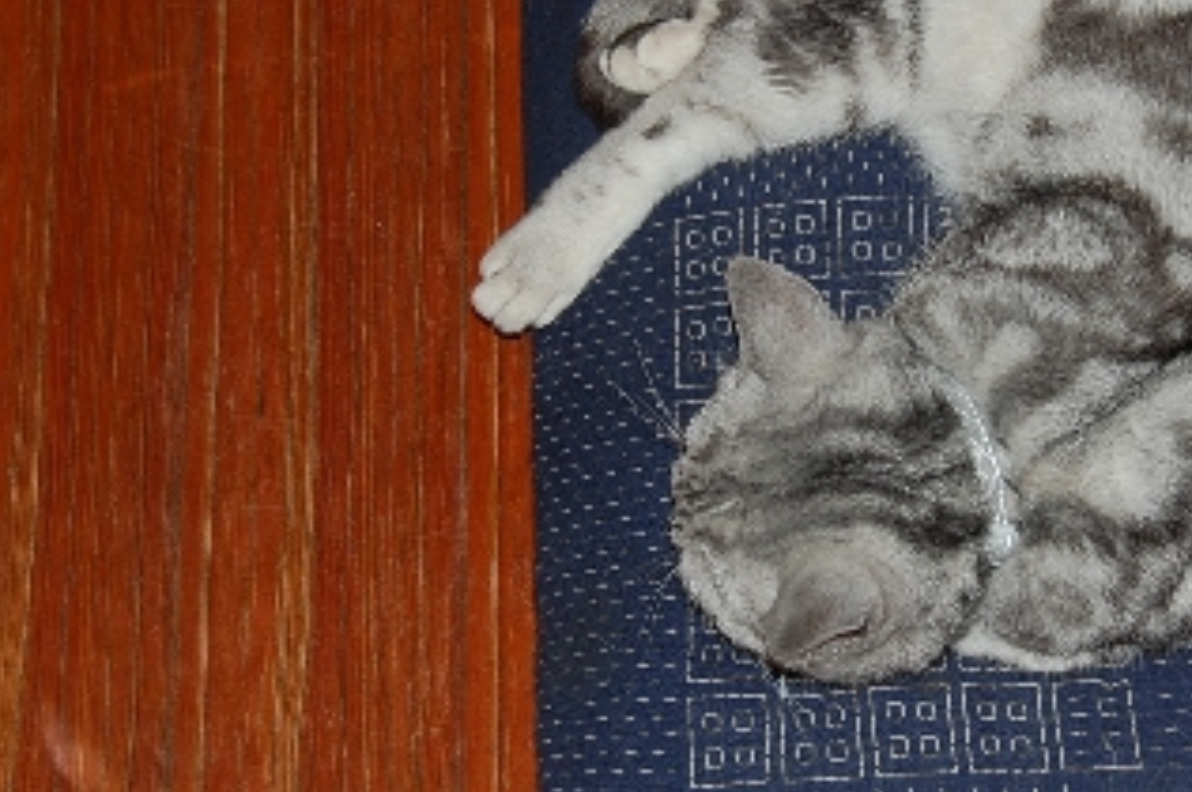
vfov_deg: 14.4
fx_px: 3142
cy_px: 321
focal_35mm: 95
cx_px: 890
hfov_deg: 21.3
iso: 400
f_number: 5
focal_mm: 40
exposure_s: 1/60
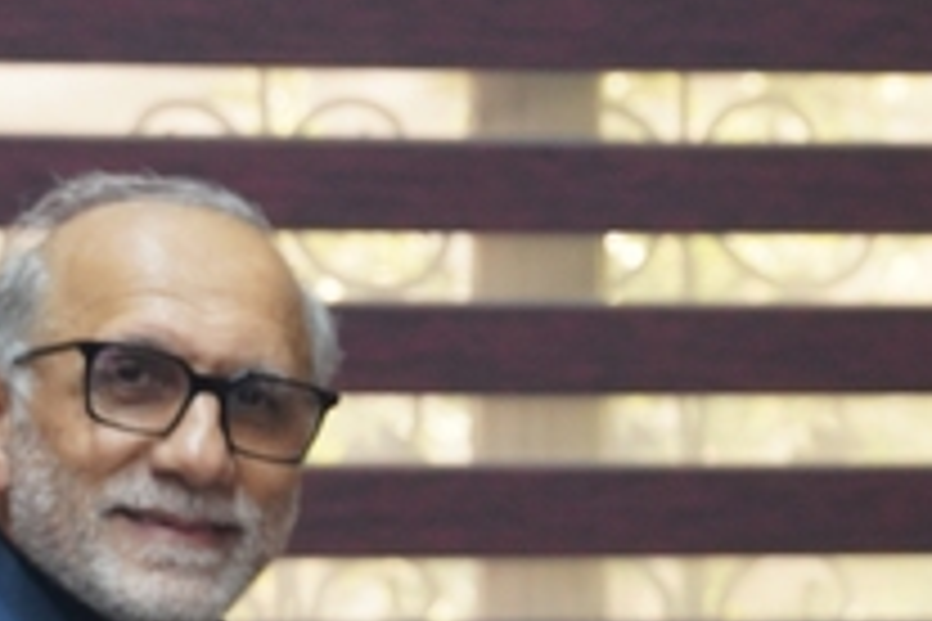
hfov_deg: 10.6
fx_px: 4956
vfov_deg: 7.1
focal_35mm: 191
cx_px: 1076
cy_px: 763
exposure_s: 1/160
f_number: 3.2
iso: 1600
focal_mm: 38.7
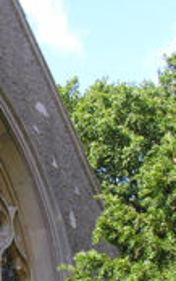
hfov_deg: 13.0
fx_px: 751
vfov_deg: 21.0
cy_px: 223
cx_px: -44
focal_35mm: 98
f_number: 4
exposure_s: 1/103
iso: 50
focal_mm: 8.9
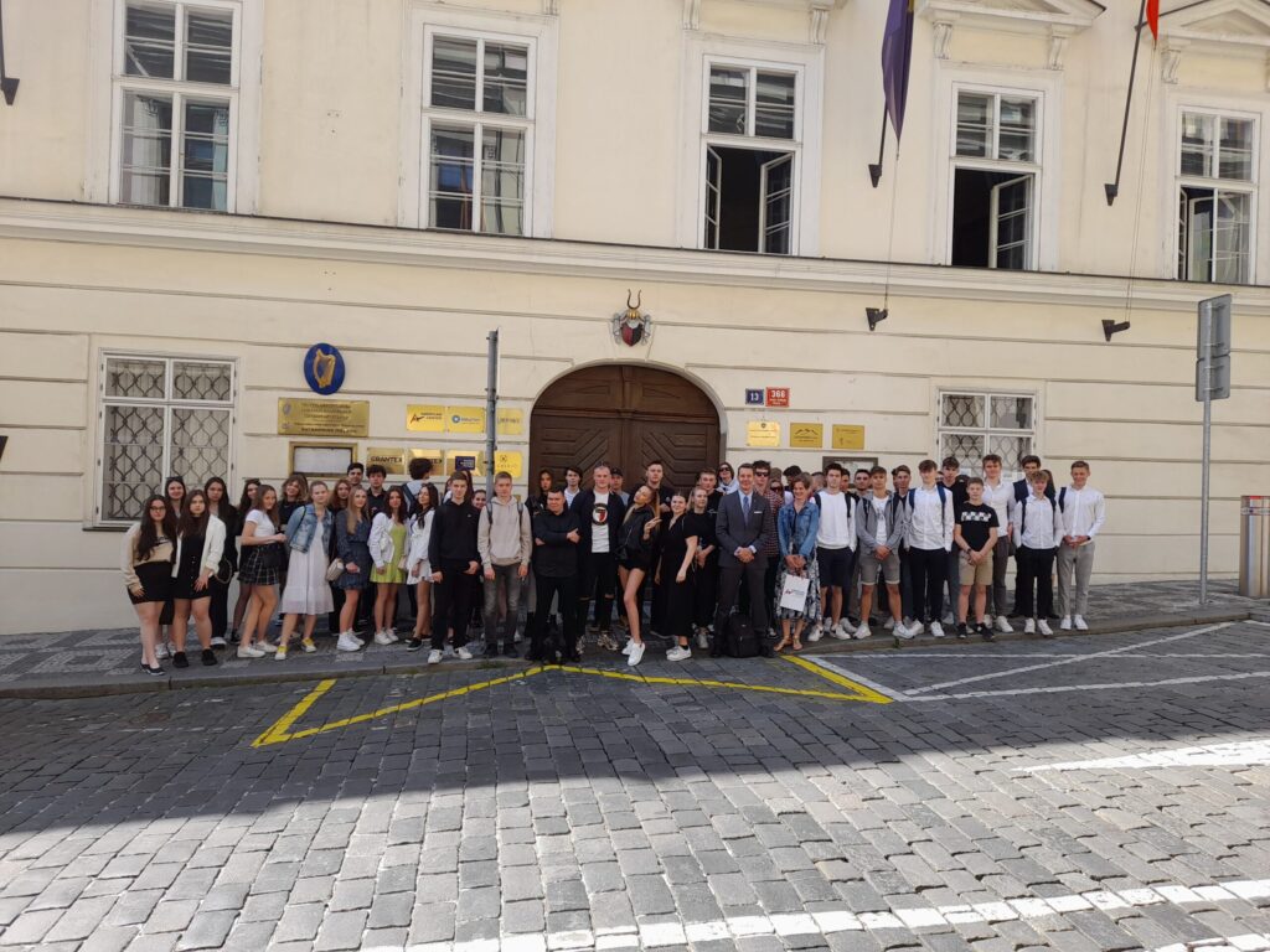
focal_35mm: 25
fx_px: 917
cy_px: 476
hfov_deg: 69.4
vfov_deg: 54.9
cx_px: 635
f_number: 2
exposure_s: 1/214
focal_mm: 4.6
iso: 20
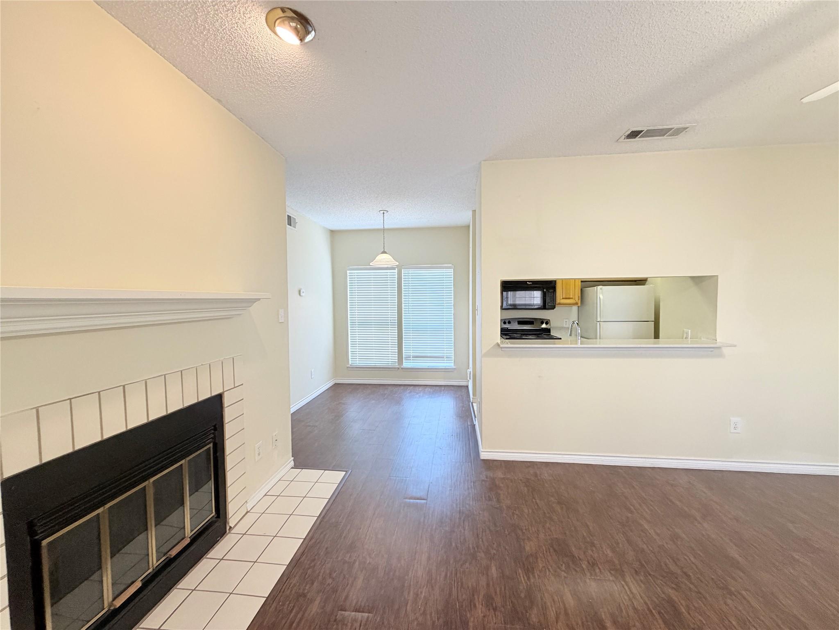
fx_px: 339
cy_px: 315
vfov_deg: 85.7
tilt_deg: -1.8
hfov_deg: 102.1
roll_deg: +0.6
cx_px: 420
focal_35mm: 14
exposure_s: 1/60
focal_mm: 2.22
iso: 200
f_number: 2.2
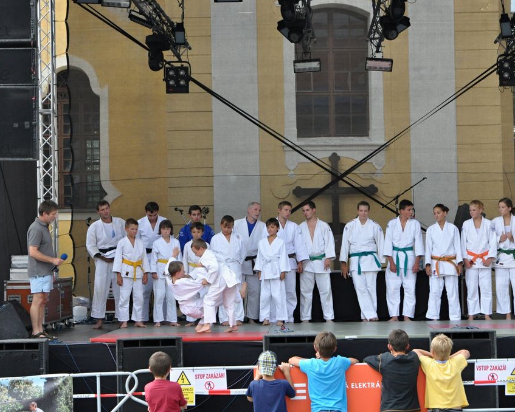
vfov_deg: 18.1
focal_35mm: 85
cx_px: 247
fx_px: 1296
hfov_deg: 22.5
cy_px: 206
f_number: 8
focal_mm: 50
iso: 1250
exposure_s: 1/250
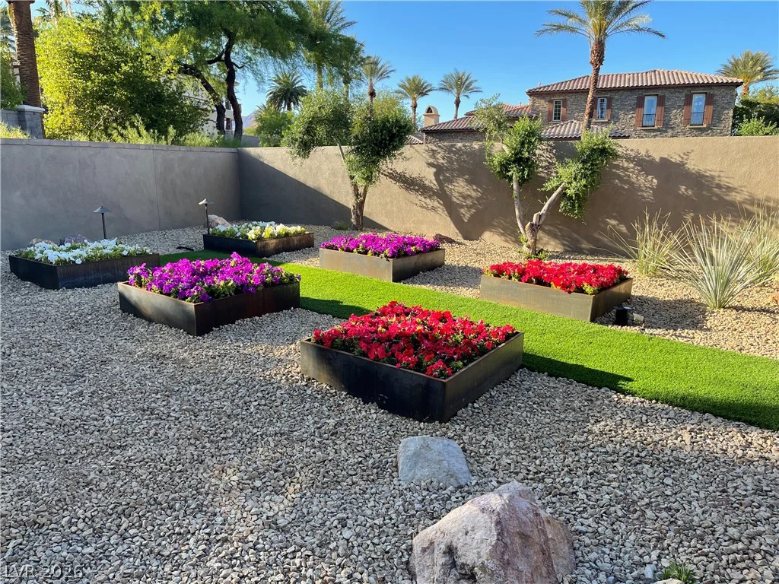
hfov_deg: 67.3
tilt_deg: -11.2
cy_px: 292
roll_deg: -0.9
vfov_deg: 53.1
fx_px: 585
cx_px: 390
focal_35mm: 26
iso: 32
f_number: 1.6
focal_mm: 5.1
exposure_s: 1/759
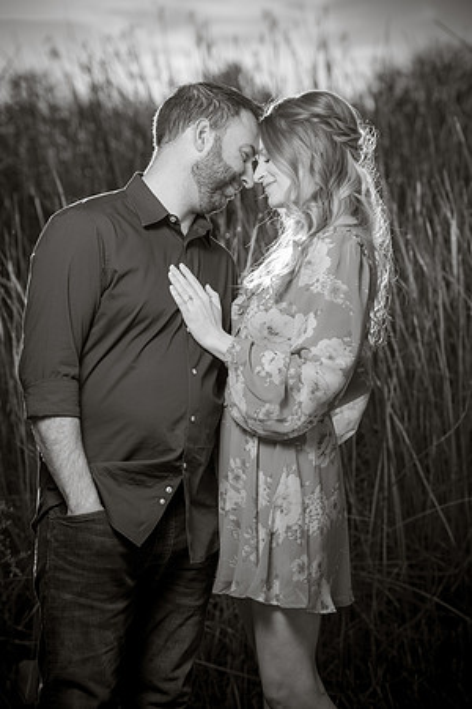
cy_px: 354
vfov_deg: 15.9
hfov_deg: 10.6
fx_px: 2537
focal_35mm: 129
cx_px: 236
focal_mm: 129
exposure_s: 1/250
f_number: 5
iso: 50
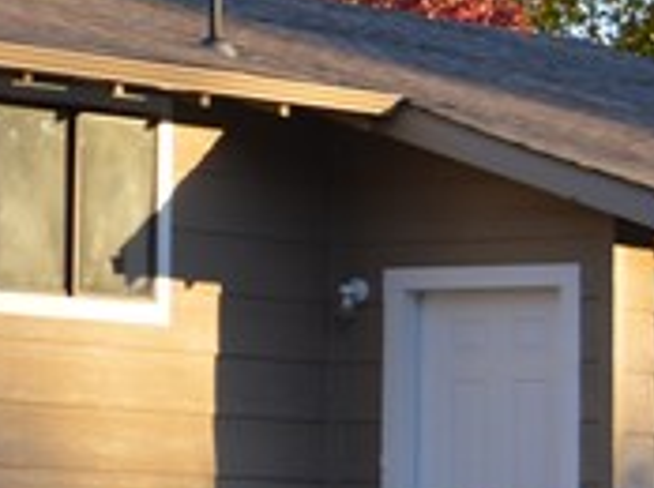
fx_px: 4075
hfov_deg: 8.5
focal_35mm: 216
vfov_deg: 6.9
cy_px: 278
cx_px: -810
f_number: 4
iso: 110
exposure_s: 1/125
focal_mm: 24
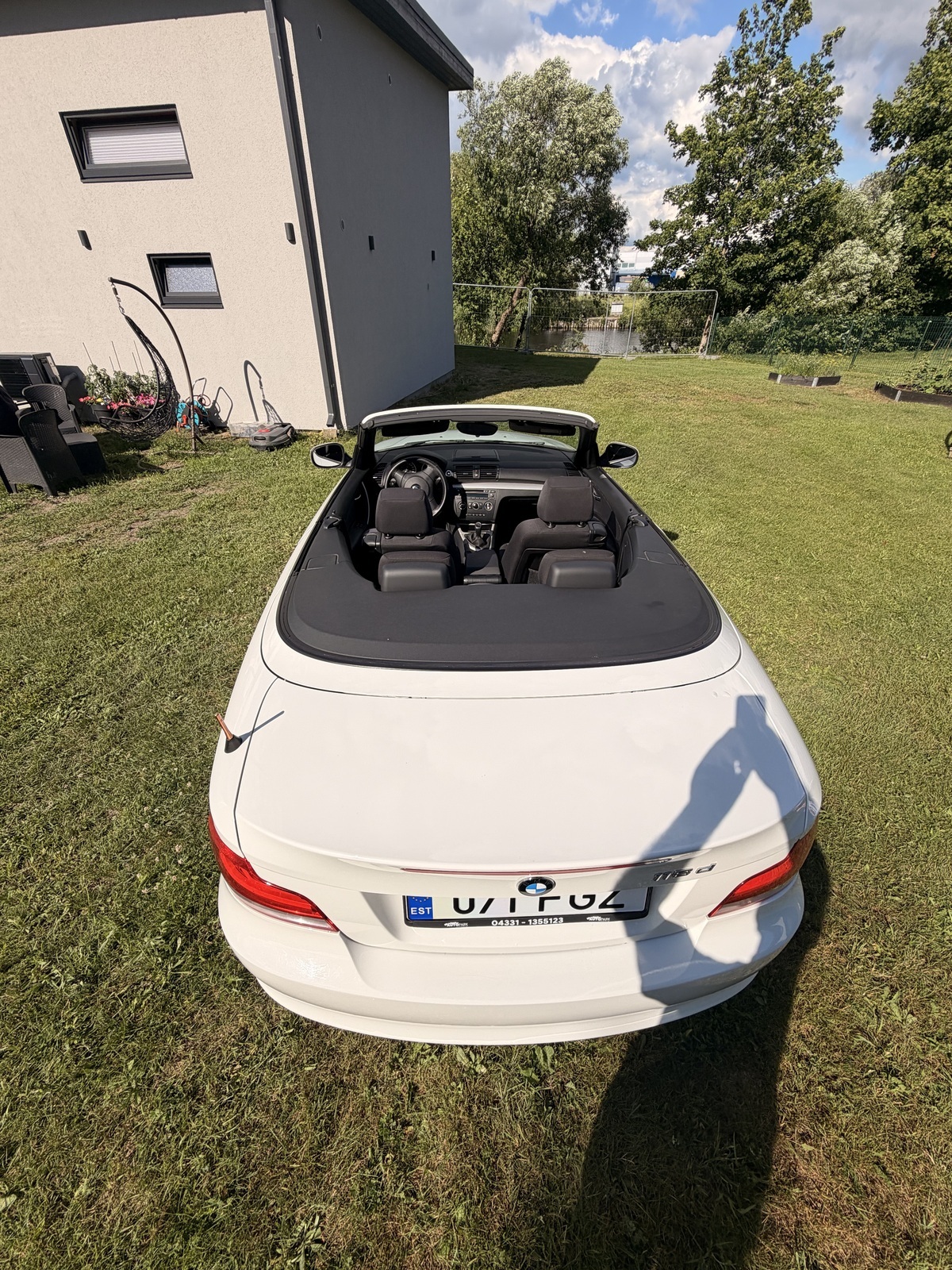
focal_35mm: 14
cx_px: 476
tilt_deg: -33.5
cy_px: 635
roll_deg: -0.1
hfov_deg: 85.7
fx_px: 513
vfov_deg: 102.1
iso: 20
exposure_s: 1/1368
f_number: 2.2
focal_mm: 2.22
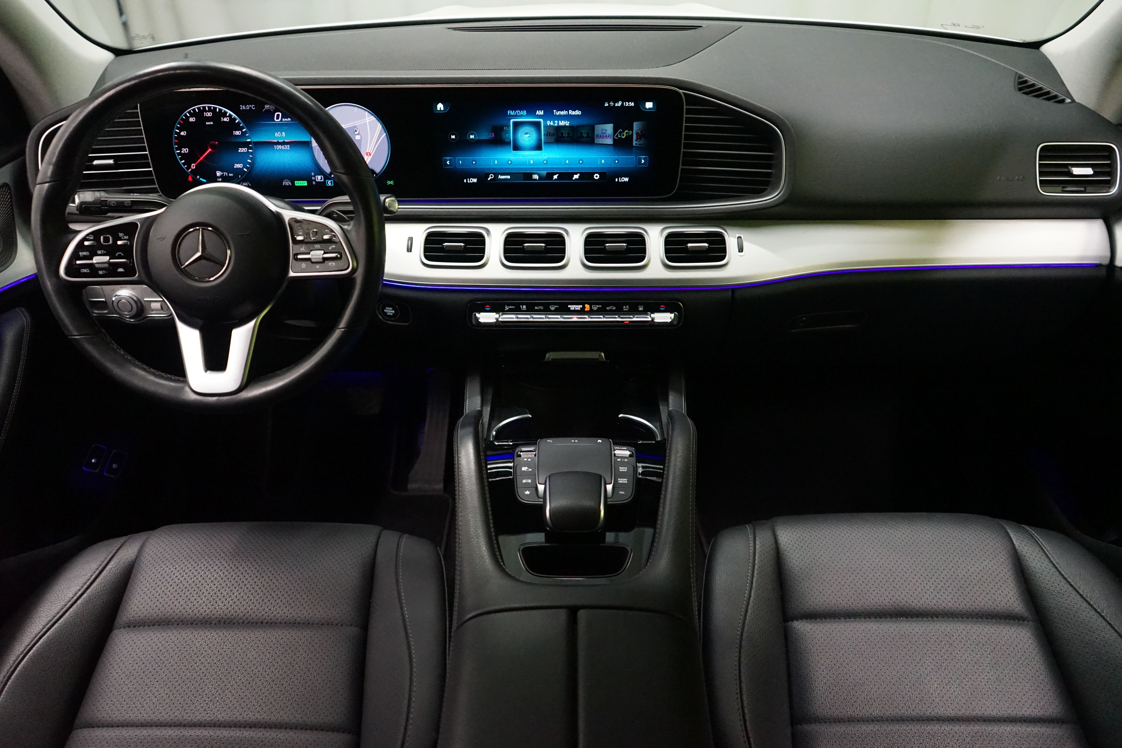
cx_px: 561
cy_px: 374
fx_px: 873
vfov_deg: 46.4
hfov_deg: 65.5
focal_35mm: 28
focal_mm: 28
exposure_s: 1/125
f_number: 3.5
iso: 6400
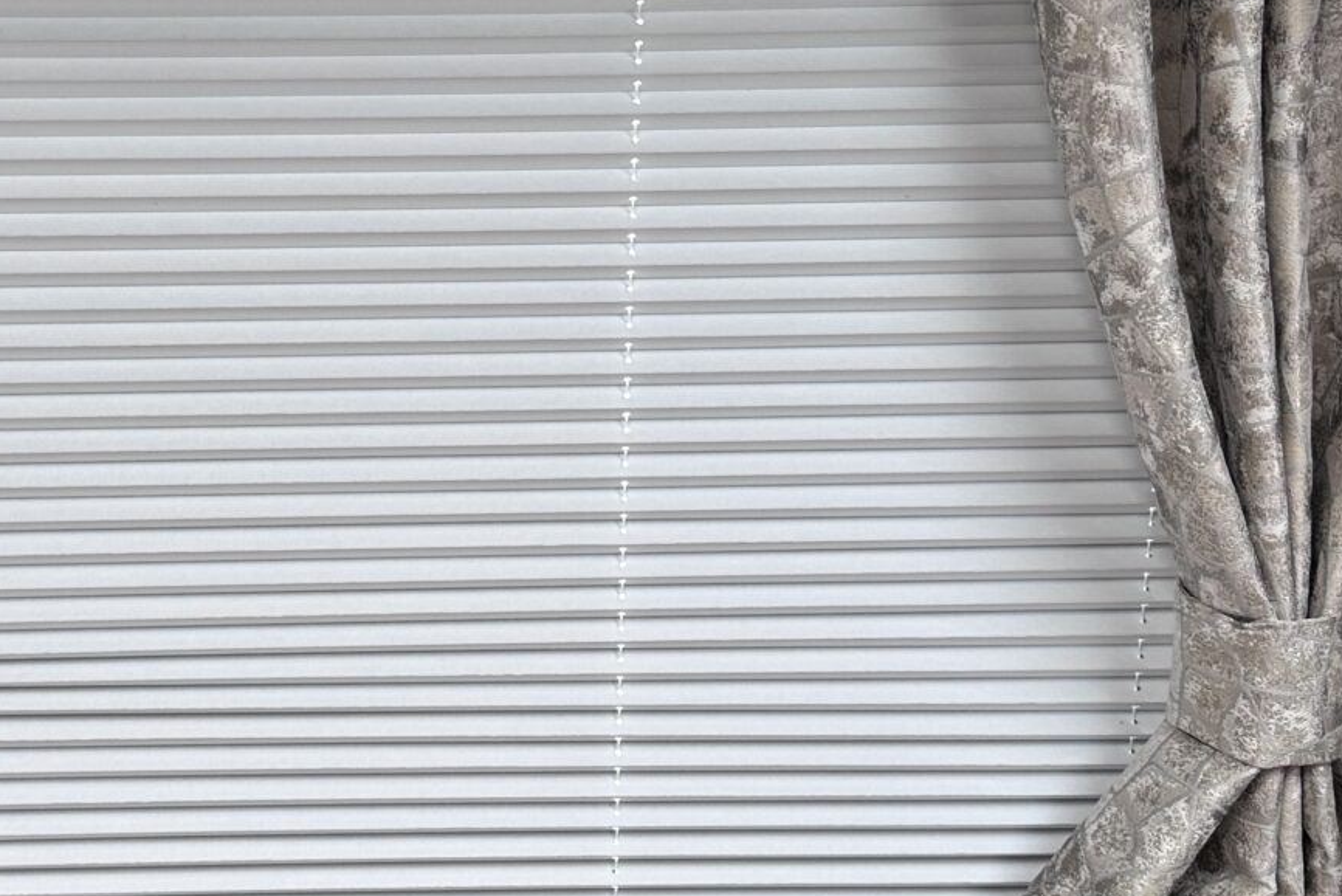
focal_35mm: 59
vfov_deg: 23.0
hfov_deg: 33.0
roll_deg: +2.2
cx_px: 282
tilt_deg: -14.0
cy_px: 422
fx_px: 2200
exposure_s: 1/121
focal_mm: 6.86
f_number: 1.78
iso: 100
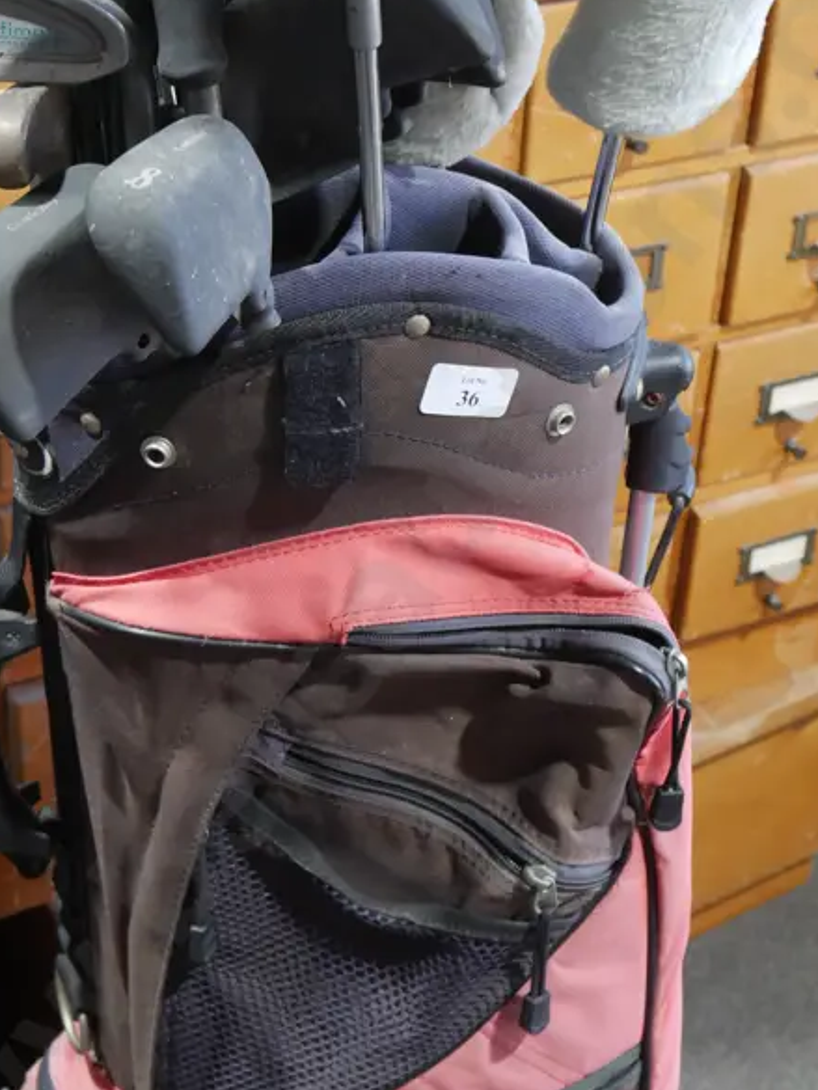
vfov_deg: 27.8
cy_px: 512
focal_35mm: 70
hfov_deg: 21.0
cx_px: 454
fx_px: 2205
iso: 640
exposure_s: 1/60
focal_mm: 20
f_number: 4.5
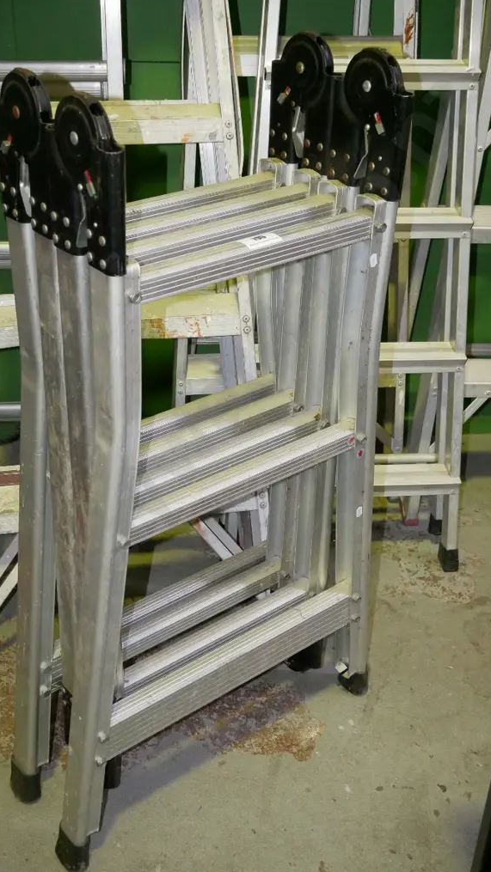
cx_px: 196
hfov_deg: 27.1
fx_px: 1018
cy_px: 436
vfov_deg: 46.4
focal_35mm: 44
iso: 3200
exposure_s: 1/100
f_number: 5.6
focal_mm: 20
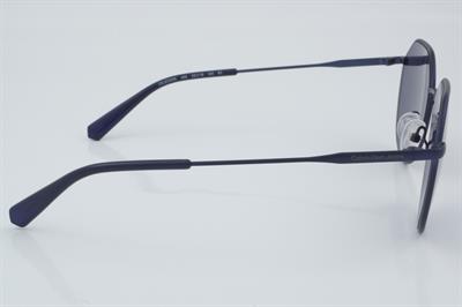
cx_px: 231
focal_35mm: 75
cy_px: 154
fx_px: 962
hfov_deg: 27.0
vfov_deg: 18.2
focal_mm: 50
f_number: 32
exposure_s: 1/4
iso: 100
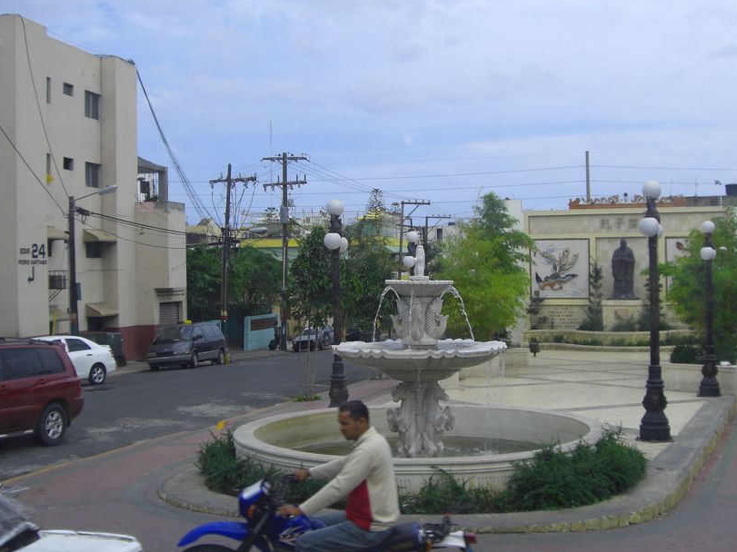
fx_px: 1022
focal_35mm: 48
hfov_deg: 39.6
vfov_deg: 30.3
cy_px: 272
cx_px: 397
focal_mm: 6.2
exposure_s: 1/100
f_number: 8
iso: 100
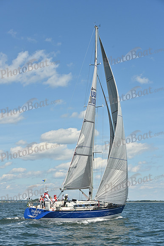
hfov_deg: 19.5
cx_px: 82
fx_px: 478
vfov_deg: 28.8
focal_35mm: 70
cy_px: 123
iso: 250
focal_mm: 70
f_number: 8
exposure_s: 1/1250
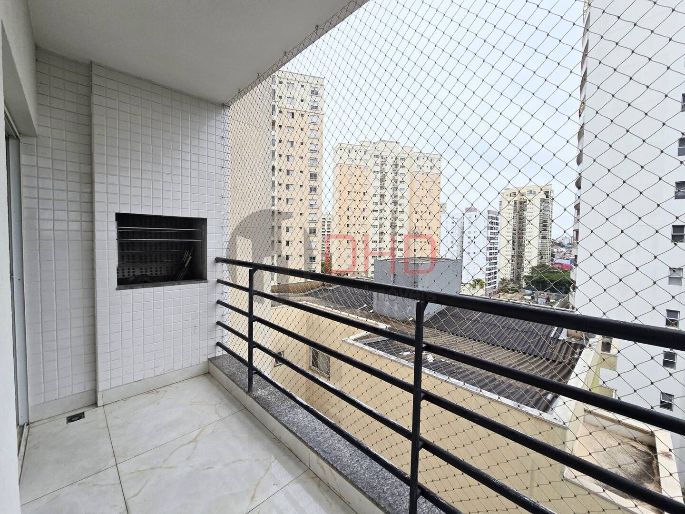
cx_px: 342
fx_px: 257
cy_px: 257
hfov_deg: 106.2
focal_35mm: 13
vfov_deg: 89.9
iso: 50
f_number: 2.2
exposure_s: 1/154
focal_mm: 2.2
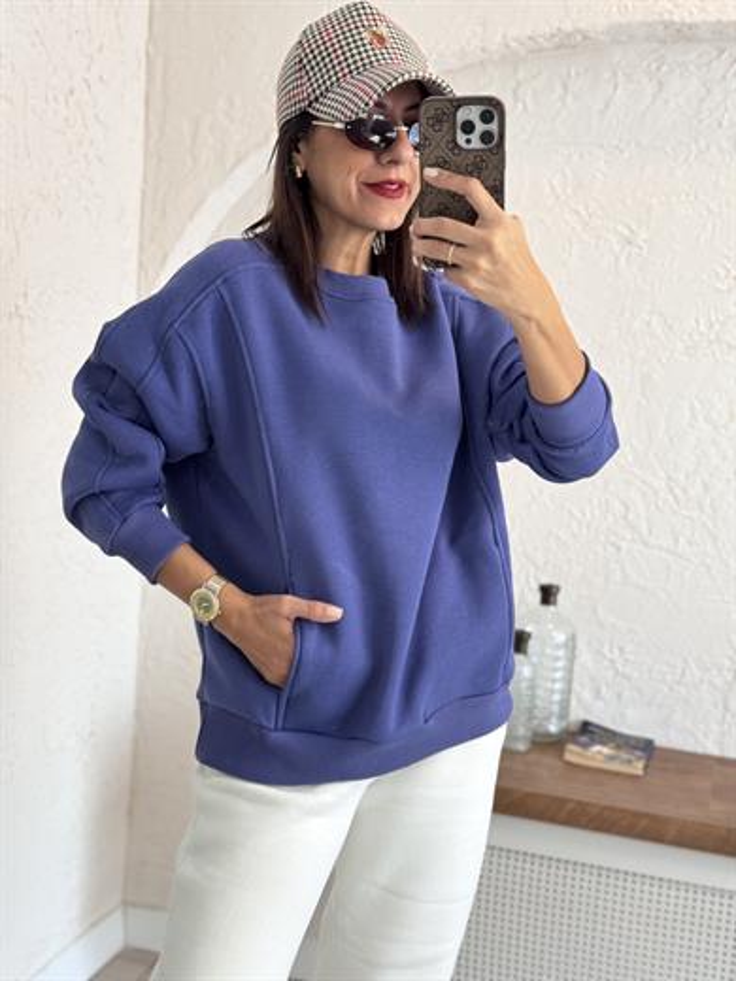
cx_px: 368
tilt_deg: -22.6
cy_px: 490
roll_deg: -4.1
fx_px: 1361
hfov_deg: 30.3
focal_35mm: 48
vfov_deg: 39.7
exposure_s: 1/117
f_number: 1.78
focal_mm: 6.76
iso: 100
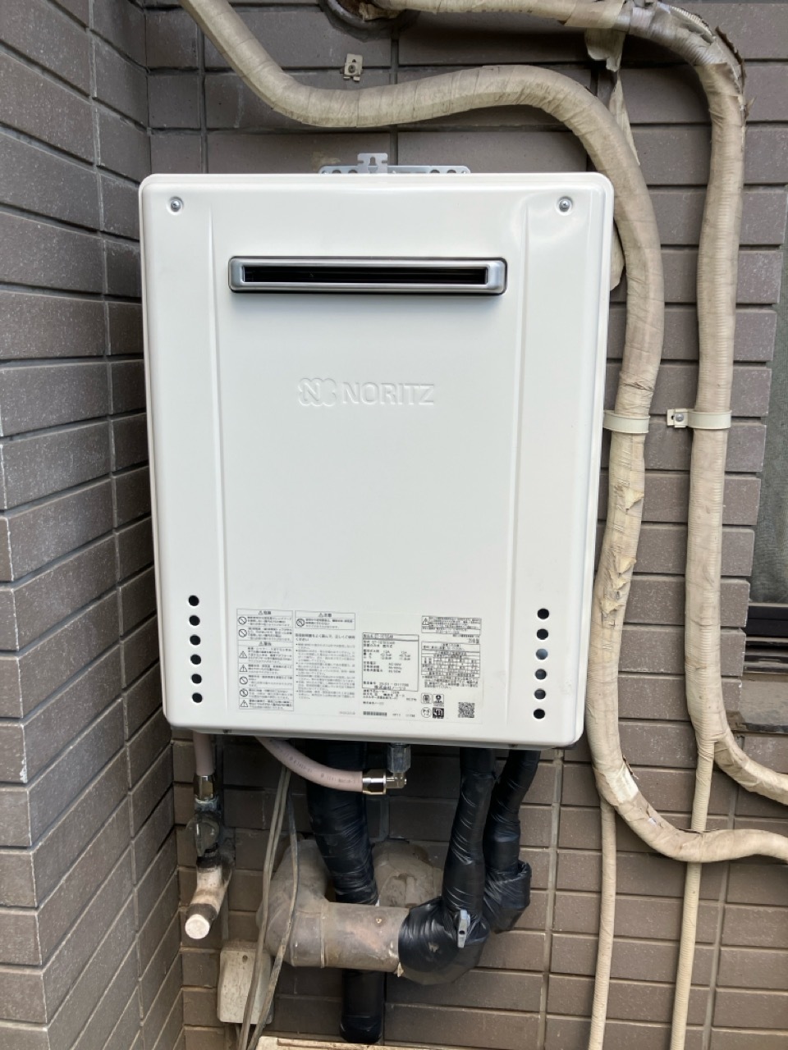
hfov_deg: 49.7
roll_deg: -1.3
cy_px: 525
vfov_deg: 63.4
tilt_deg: -12.7
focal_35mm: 28
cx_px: 394
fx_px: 850
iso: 32
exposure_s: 1/121
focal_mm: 3.99
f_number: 1.8
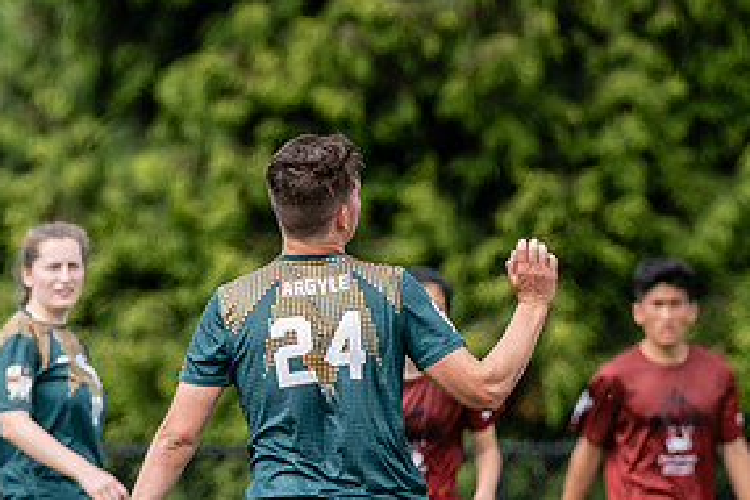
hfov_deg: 1.8
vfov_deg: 1.2
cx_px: 511
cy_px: 328
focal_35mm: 1123
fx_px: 23394
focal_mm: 290
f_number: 4
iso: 400
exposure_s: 1/1600
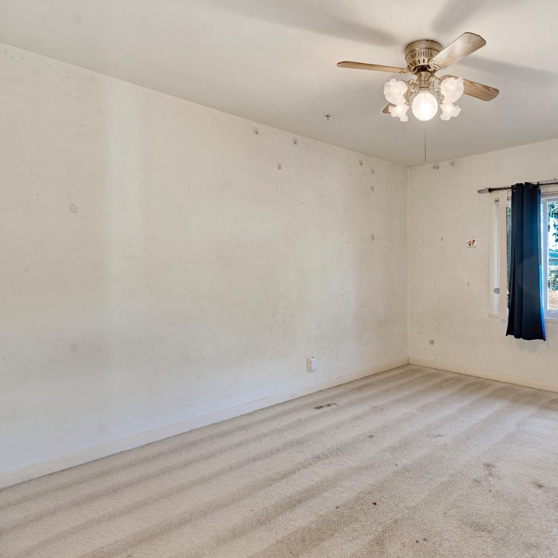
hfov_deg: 68.8
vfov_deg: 72.1
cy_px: 278
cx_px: 398
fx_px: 383
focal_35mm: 21
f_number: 7.1
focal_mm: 16
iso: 640
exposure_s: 1/2.5
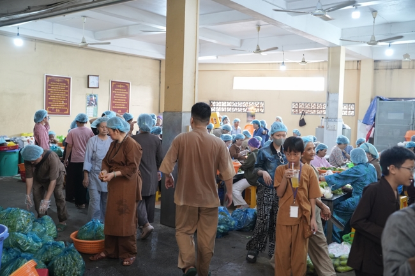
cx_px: 208
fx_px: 403
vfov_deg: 37.8
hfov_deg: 54.4
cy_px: 138
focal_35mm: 35
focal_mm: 35
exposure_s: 1/200
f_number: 2.8
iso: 2500
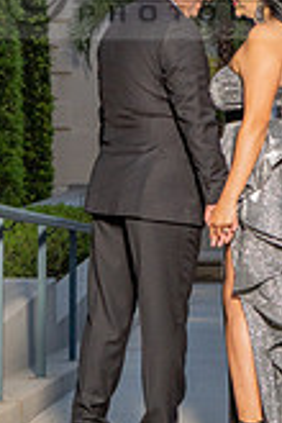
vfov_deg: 15.5
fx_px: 1539
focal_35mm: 131
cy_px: 58
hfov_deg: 10.5
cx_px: 179
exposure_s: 1/200
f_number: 4
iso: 400
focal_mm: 28
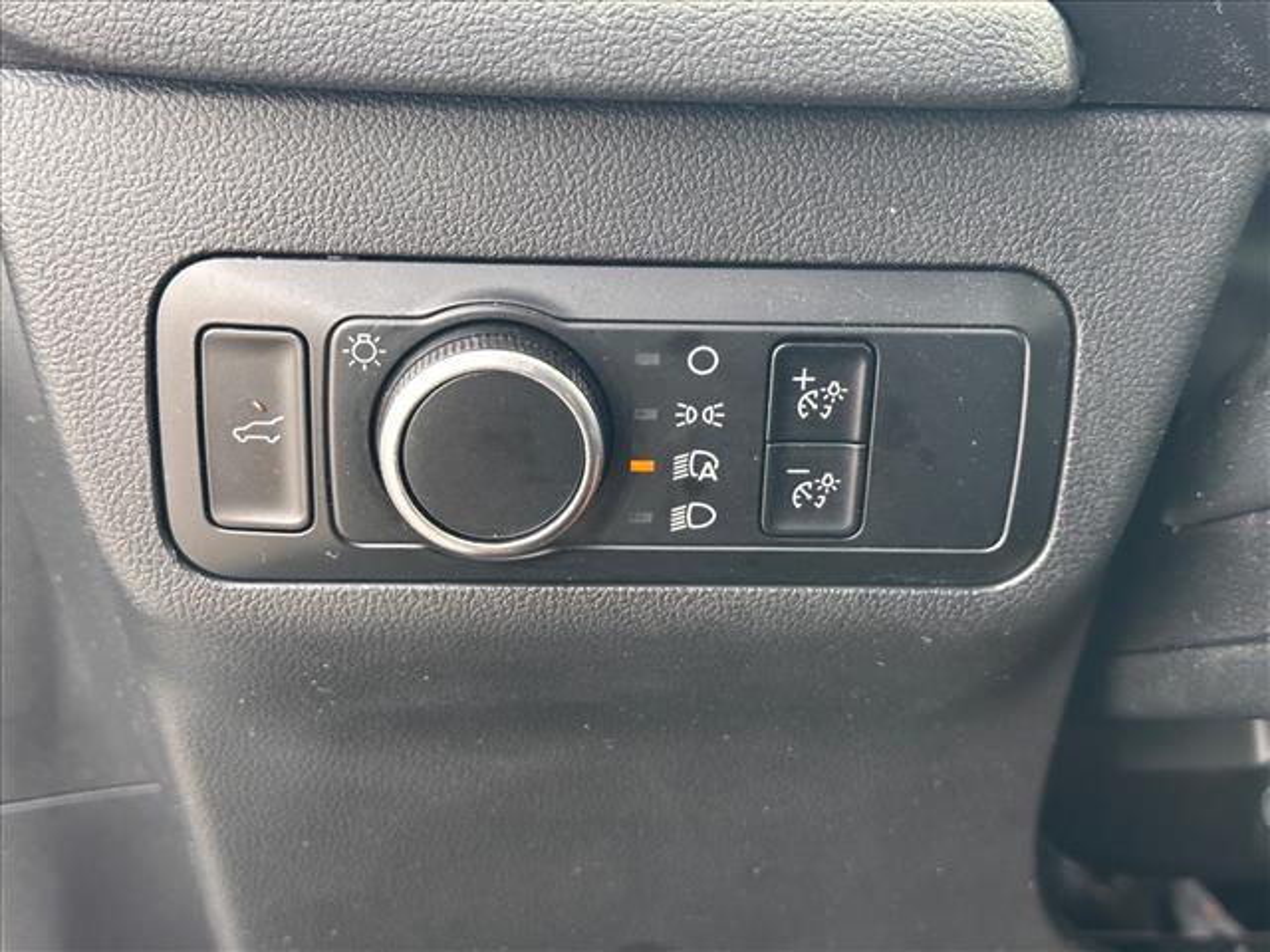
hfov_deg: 39.7
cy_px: 476
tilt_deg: -17.8
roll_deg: -3.7
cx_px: 635
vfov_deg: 30.3
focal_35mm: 48
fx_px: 1761
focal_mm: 6.86
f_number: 1.78
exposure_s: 1/95
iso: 80
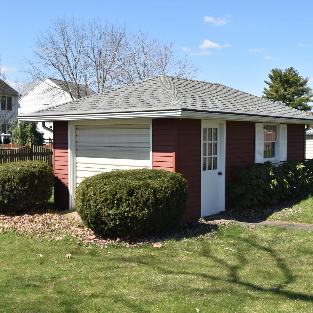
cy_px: 156
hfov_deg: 36.8
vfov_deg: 36.8
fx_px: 471
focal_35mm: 46
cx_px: 173
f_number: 8
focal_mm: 24
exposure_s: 1/200
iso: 100
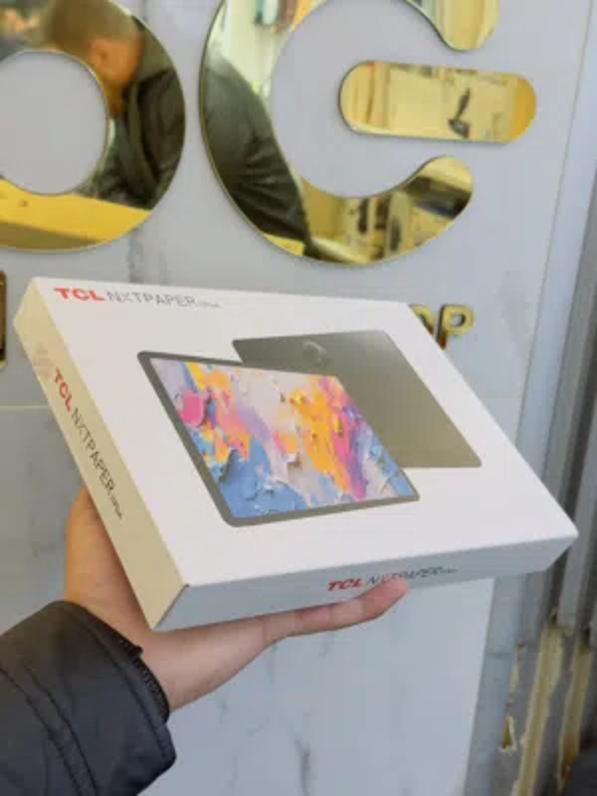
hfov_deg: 30.3
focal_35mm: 48
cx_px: 298
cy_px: 398
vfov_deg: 39.7
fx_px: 1104
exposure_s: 1/100
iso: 64
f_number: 1.78
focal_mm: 6.86
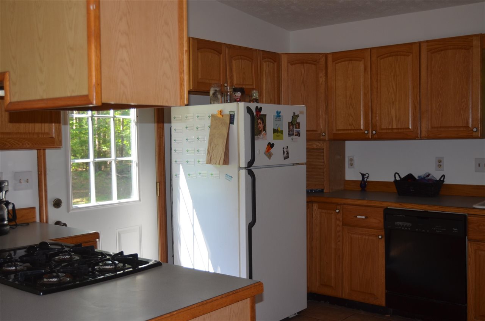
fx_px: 524
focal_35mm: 39
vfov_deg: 34.0
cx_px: 242
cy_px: 160
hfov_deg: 49.7
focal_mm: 26
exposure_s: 1/125
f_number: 4
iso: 280
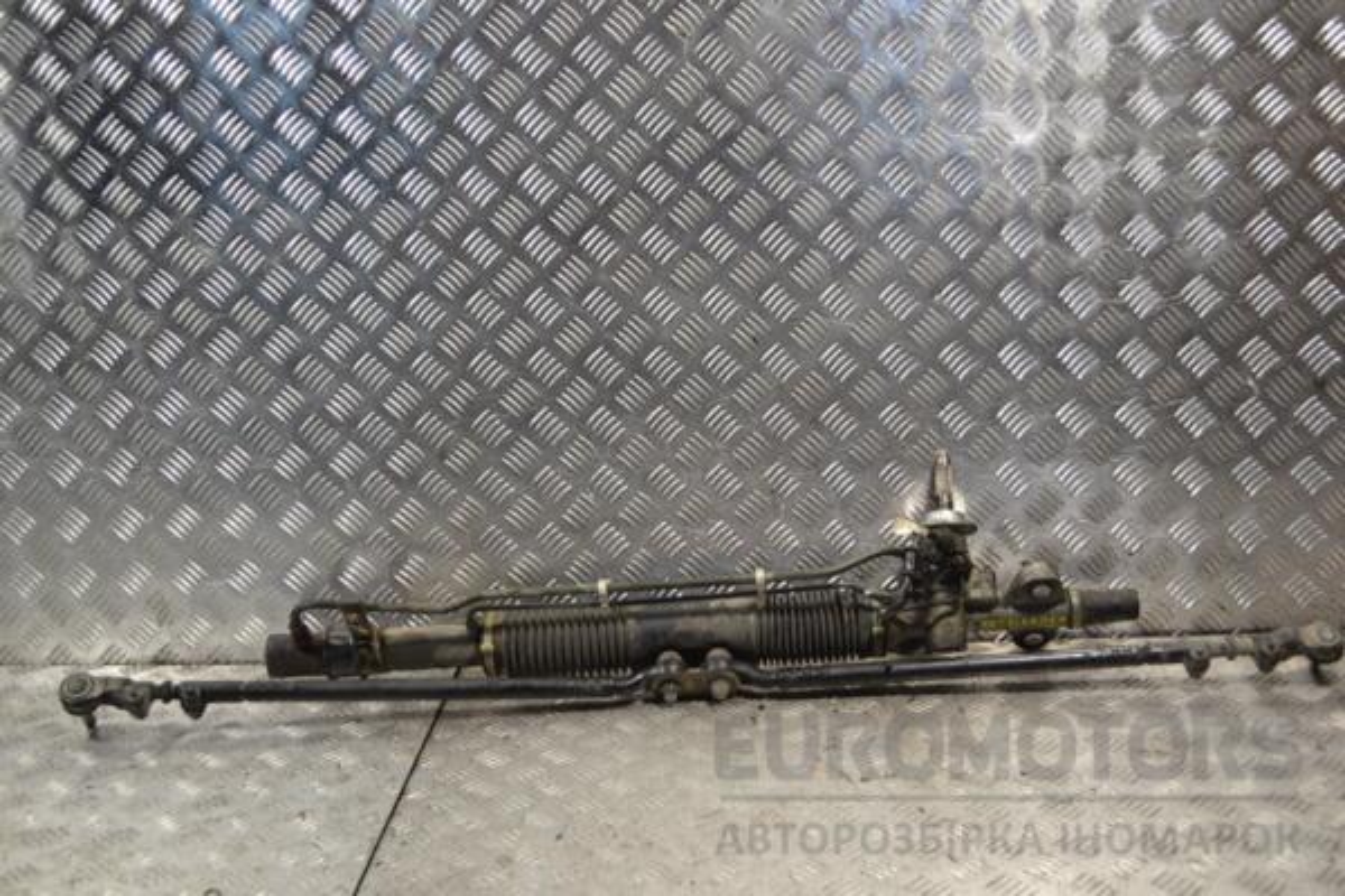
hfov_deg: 49.6
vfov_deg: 34.2
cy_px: 448
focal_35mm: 39
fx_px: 1457
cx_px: 672
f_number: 5
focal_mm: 26
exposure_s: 1/100
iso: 400
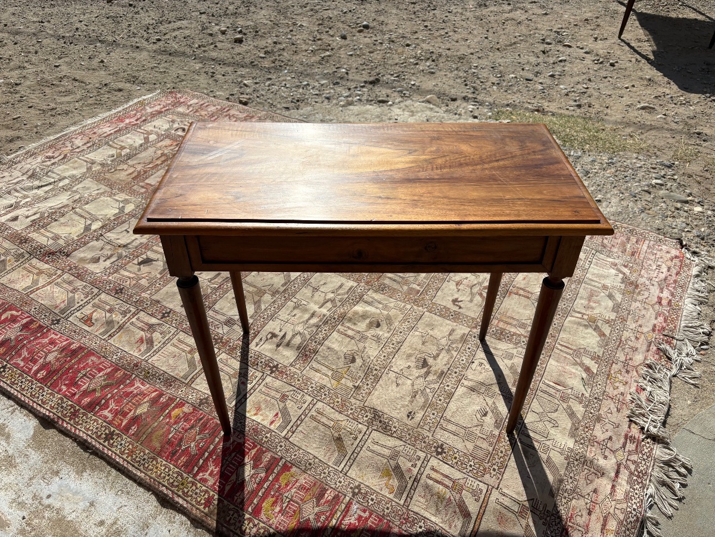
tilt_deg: -41.7
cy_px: 268
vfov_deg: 53.1
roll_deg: +0.7
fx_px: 537
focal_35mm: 26
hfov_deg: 67.3
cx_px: 358
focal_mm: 5.96
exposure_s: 1/7813
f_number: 1.6
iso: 50
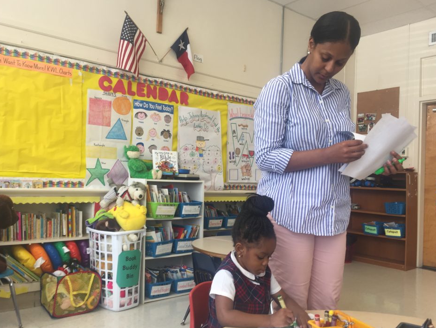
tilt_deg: +0.2
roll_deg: -2.3
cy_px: 172
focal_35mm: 31
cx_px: 205
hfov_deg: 58.3
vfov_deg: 45.5
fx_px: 391
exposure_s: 1/60
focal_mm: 4.15
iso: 32
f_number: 2.2
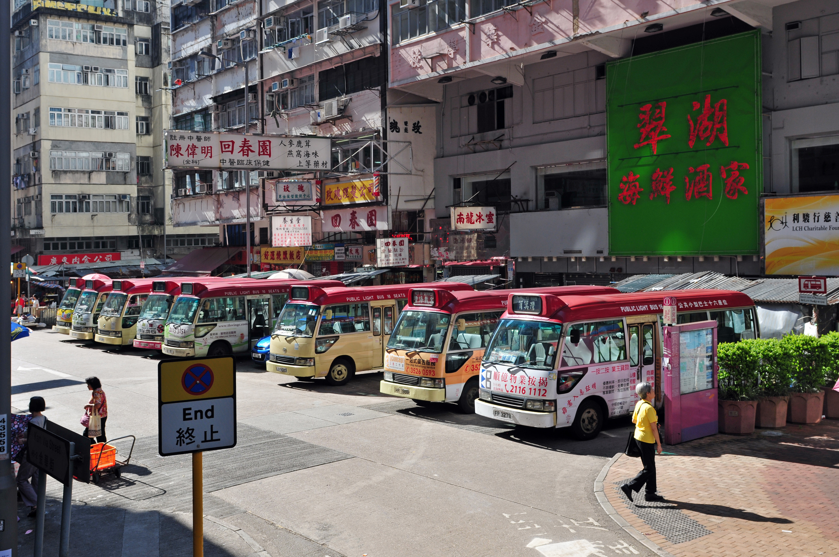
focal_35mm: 36
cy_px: 278
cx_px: 420
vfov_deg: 36.8
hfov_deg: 53.2
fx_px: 838
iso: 200
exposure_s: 1/200
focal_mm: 24
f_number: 7.1
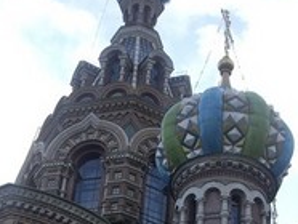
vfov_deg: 14.3
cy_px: 226
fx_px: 879
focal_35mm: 102
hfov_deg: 19.2
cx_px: 167
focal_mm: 7.9
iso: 100
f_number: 2.8
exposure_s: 1/250
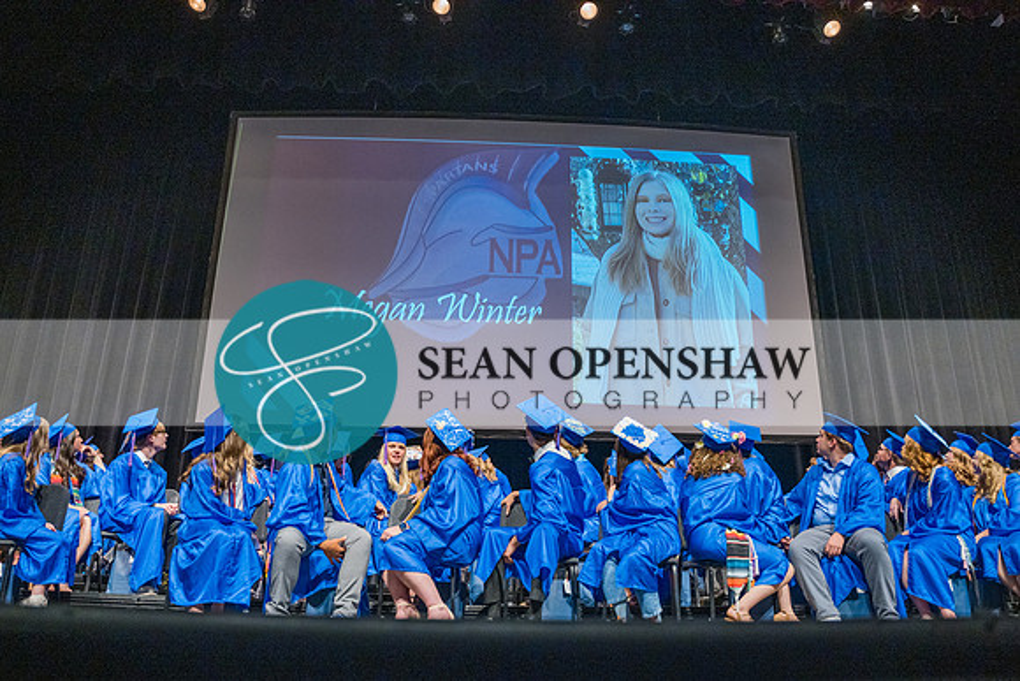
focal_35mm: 28
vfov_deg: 47.0
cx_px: 510
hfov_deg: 66.3
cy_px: 391
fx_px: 781
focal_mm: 24
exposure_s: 1/160
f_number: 2.8
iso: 2500
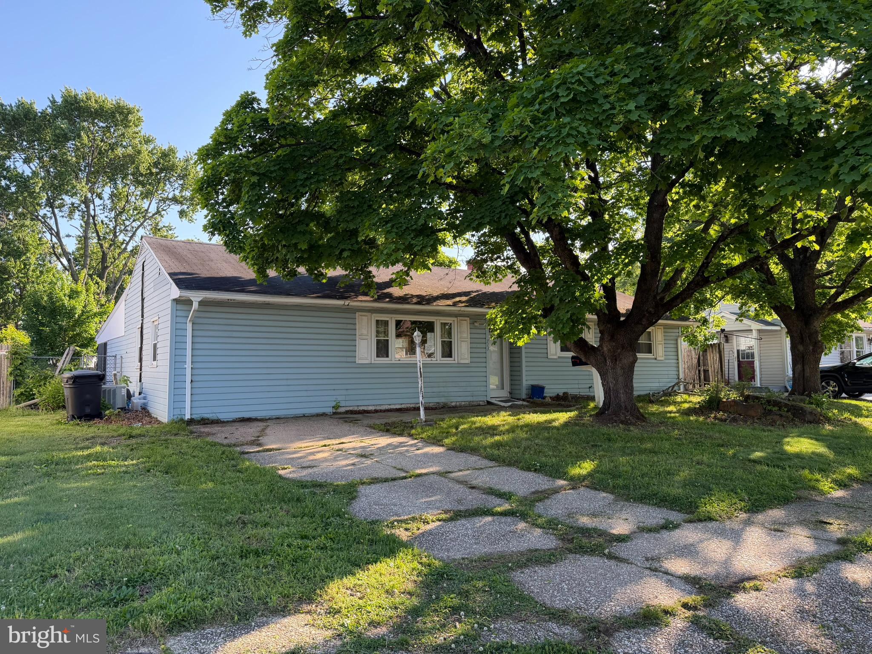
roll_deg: +0.4
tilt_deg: +6.0
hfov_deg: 71.6
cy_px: 327
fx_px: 605
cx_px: 436
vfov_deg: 56.8
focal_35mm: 24
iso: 100
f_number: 1.78
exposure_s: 1/765
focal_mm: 6.76
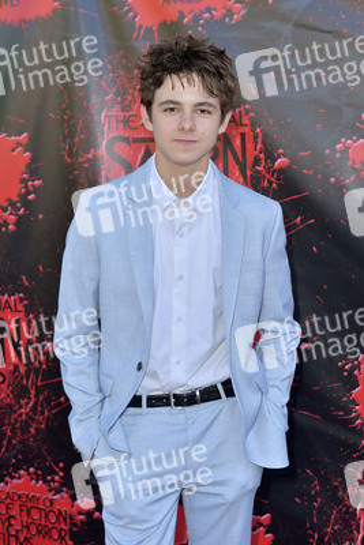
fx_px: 1061
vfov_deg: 28.8
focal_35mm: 70
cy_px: 272
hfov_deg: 19.5
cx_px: 182
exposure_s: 1/250
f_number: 6.3
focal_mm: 70
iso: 250
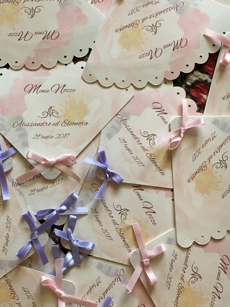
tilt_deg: -86.1
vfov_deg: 39.6
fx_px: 425
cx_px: 48
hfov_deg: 29.6
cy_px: 132
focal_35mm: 48
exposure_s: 1/33
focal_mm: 4.15
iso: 80
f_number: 2.2
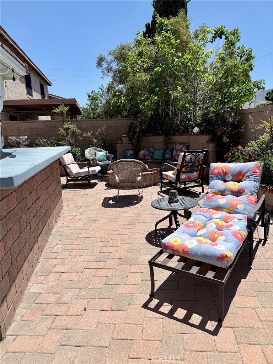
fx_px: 252
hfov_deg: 56.8
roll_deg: +2.6
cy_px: 182
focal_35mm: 24
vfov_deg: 71.6
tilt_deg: -10.6
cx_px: 136
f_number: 1.78
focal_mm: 6.76
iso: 80
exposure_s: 1/6173
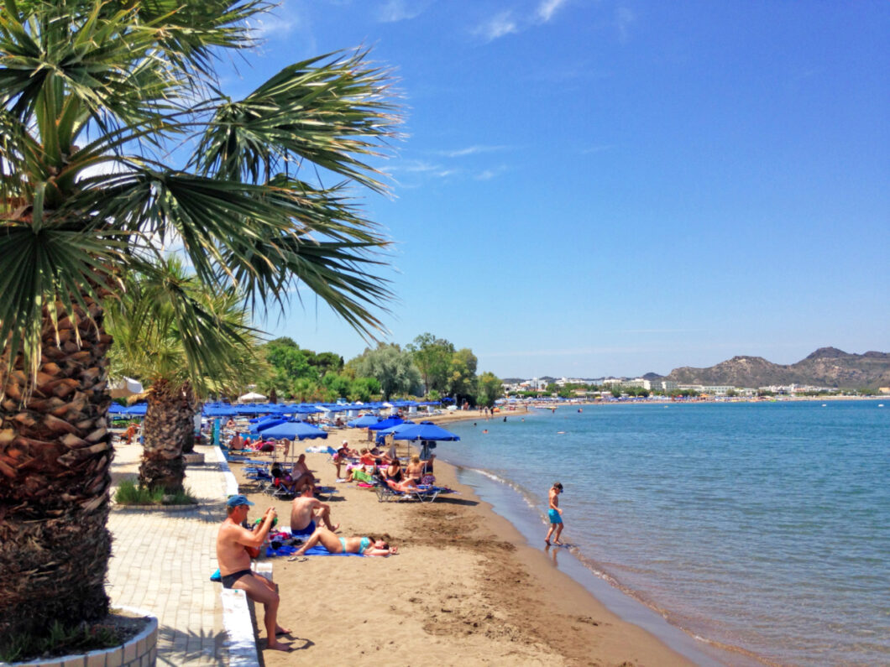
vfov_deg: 42.9
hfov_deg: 55.4
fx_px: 848
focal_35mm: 33
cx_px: 445
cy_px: 334
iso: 50
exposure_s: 1/1748
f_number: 2.4
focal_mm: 4.12
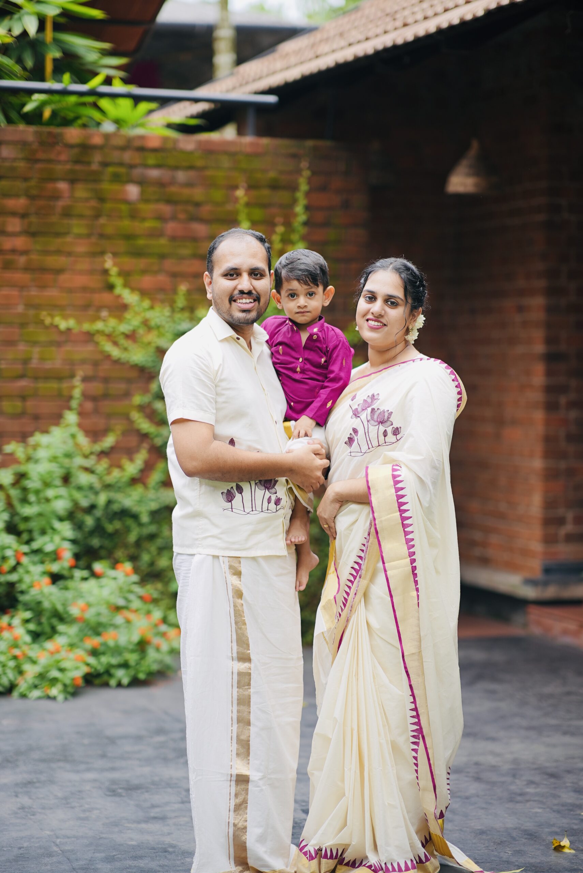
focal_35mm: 85
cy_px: 436
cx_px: 292
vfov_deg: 23.9
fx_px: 2062
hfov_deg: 16.1
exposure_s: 1/2000
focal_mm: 85
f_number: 1.4
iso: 125
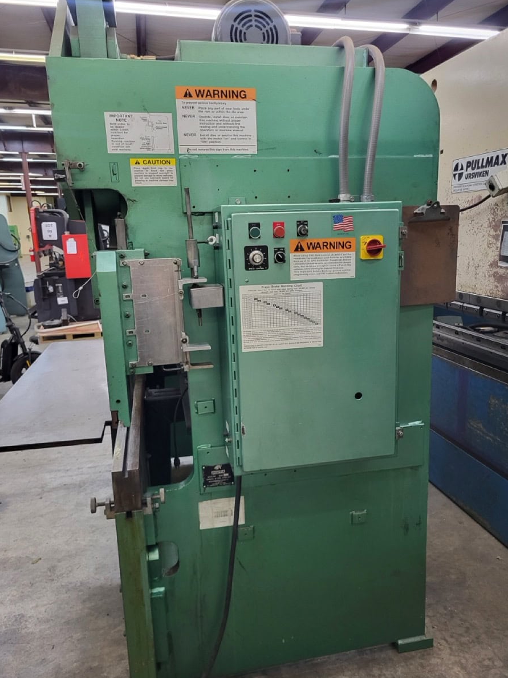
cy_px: 344
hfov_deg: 49.7
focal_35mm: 28
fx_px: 548
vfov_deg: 63.5
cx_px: 263
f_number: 1.8
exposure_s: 1/120
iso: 320
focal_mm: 5.4
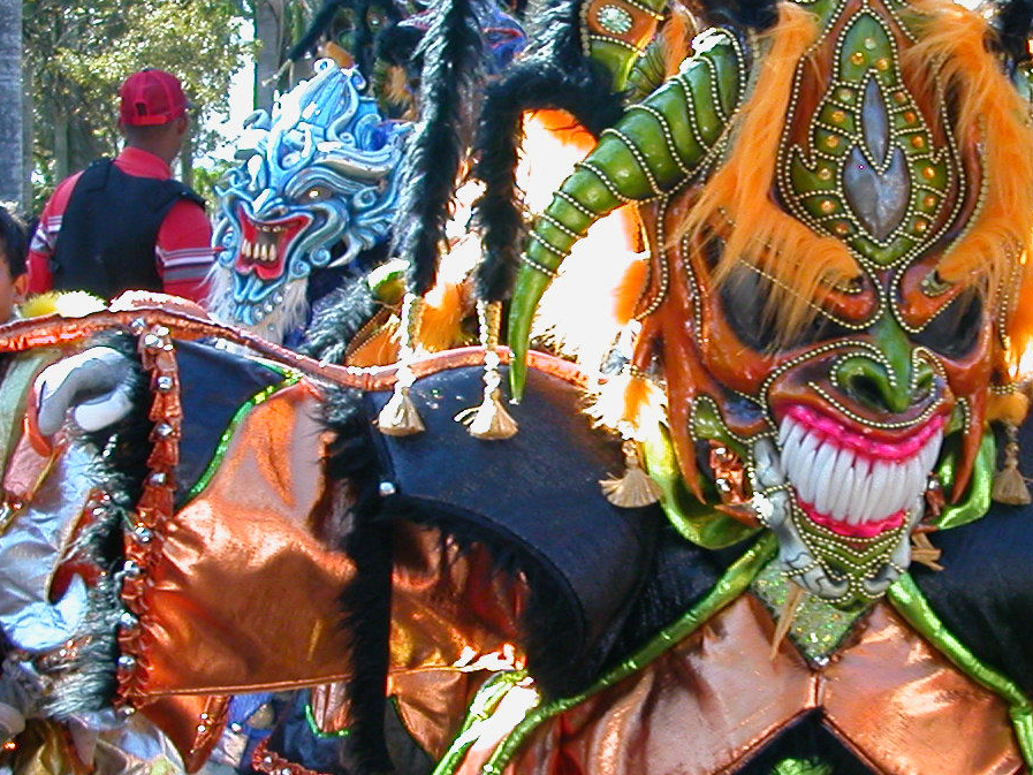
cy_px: 416
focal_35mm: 66
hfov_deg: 29.0
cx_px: 751
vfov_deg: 22.3
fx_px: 1970
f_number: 2.7
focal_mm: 5.6
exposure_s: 1/211
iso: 100
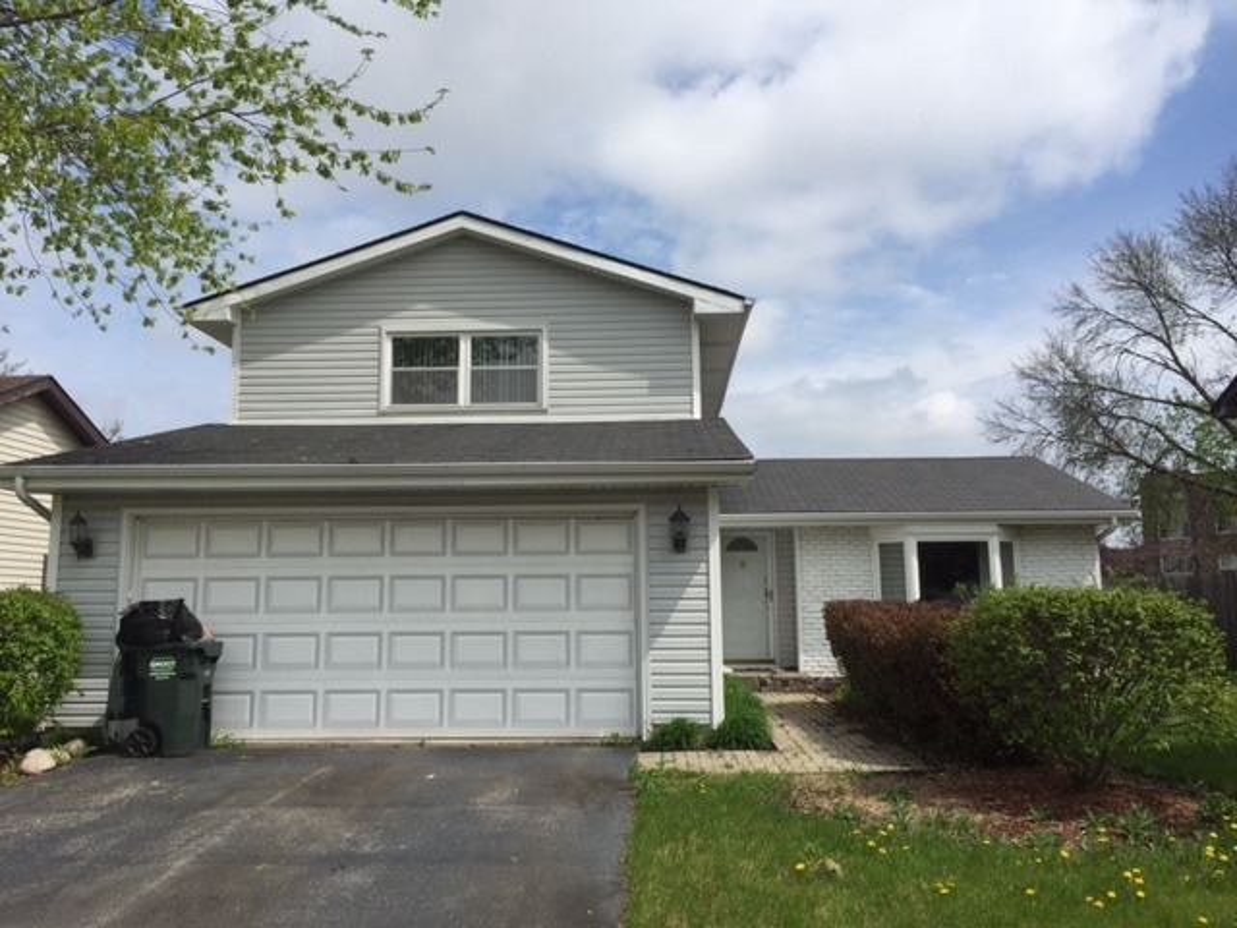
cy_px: 464
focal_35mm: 29
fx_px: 1036
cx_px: 618
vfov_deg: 48.2
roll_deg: -0.9
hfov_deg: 61.7
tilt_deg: +7.9
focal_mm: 4.15
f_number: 2.2
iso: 32
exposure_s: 1/2475
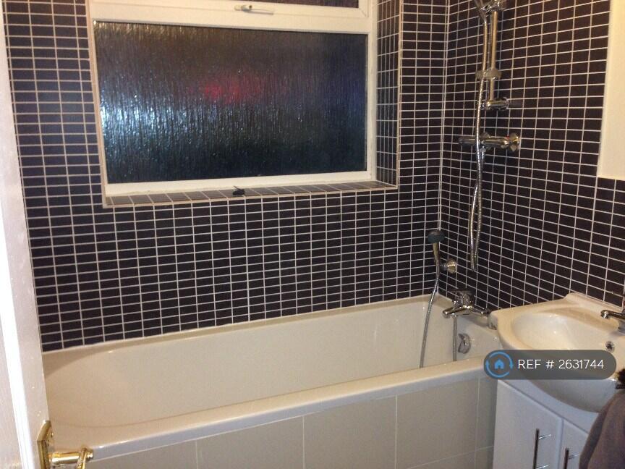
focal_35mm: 33
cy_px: 234
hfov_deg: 55.4
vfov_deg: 42.9
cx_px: 312
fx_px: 596
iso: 200
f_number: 2.4
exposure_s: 1/16
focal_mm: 4.12
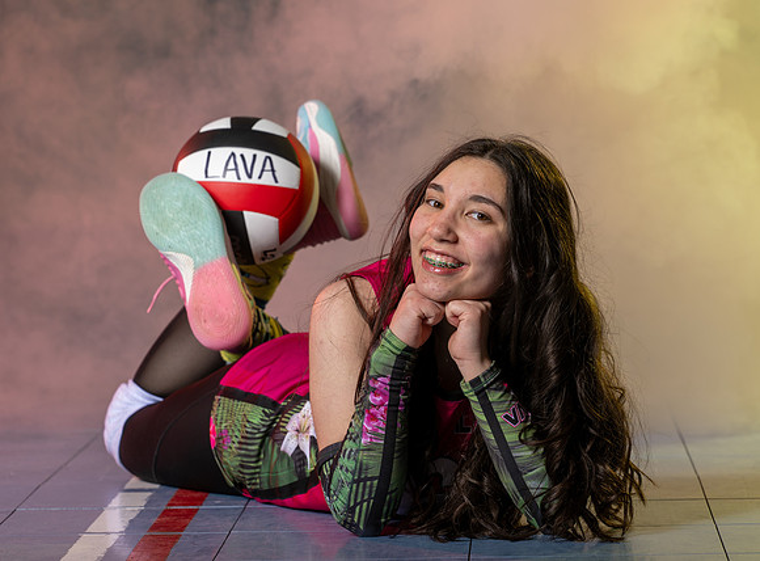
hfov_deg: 9.9
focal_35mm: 200
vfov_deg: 7.3
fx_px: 4375
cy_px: 270
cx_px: 462
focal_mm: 145
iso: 64
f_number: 5.6
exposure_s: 1/125
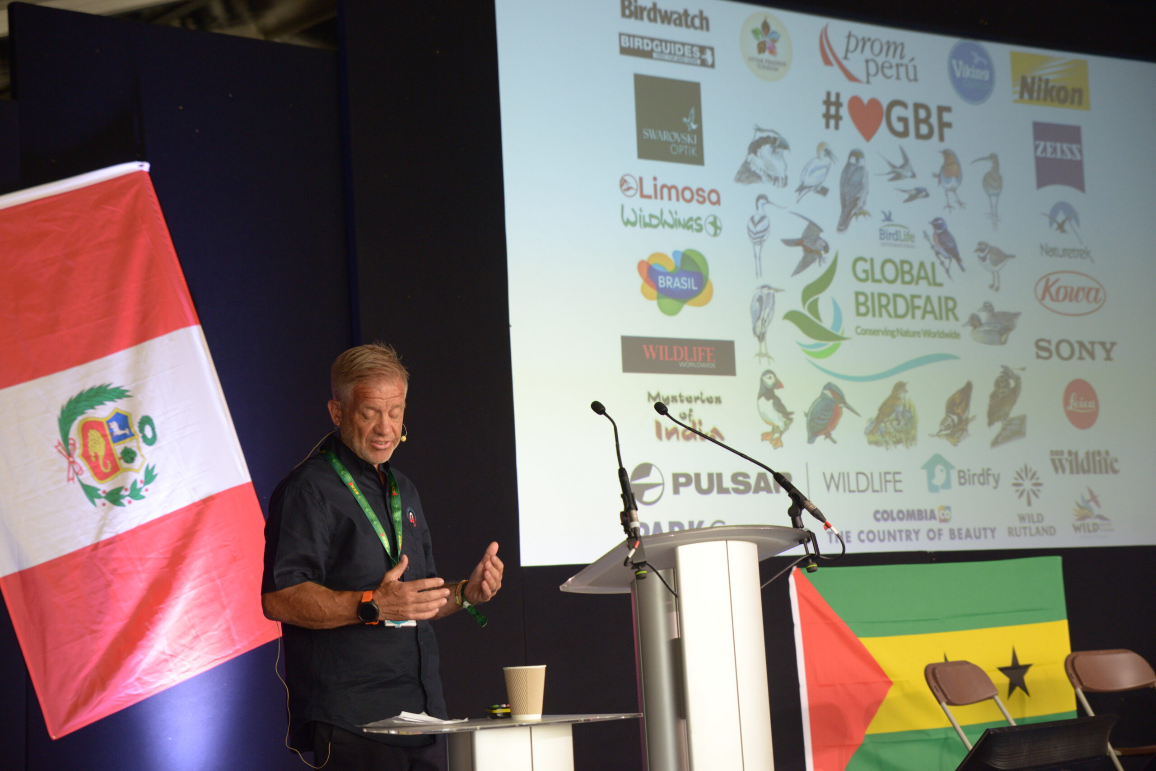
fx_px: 2248
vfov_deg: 19.5
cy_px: 386
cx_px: 578
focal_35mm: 70
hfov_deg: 28.8
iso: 1600
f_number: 5
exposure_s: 1/250
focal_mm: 70
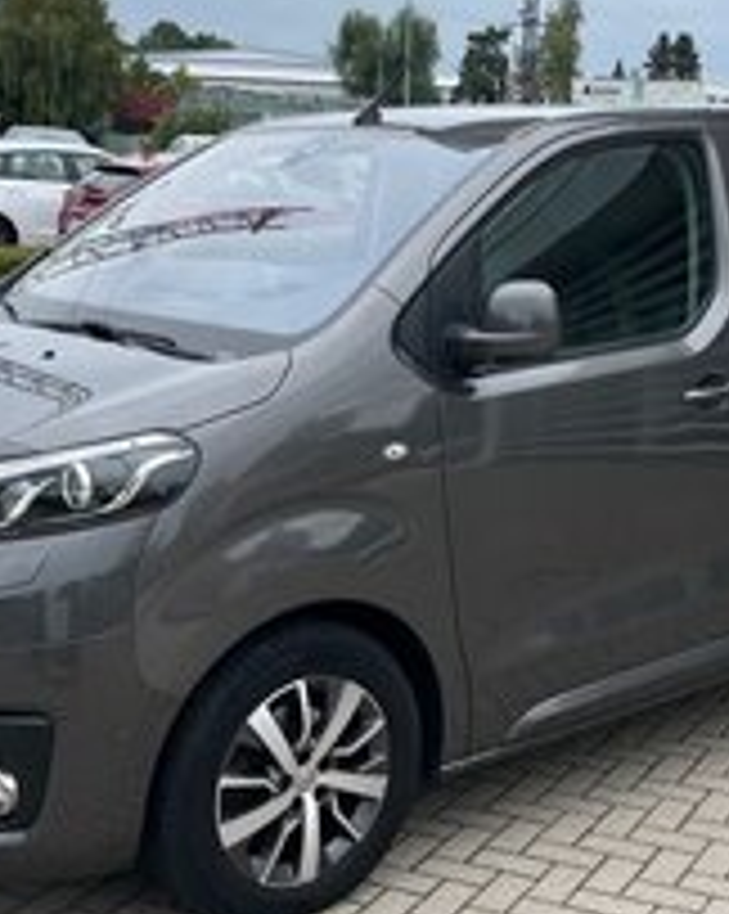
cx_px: 554
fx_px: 1648
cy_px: 288
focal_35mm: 61
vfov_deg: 30.7
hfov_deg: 24.6
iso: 50
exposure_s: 1/967
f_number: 1.6
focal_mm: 5.1
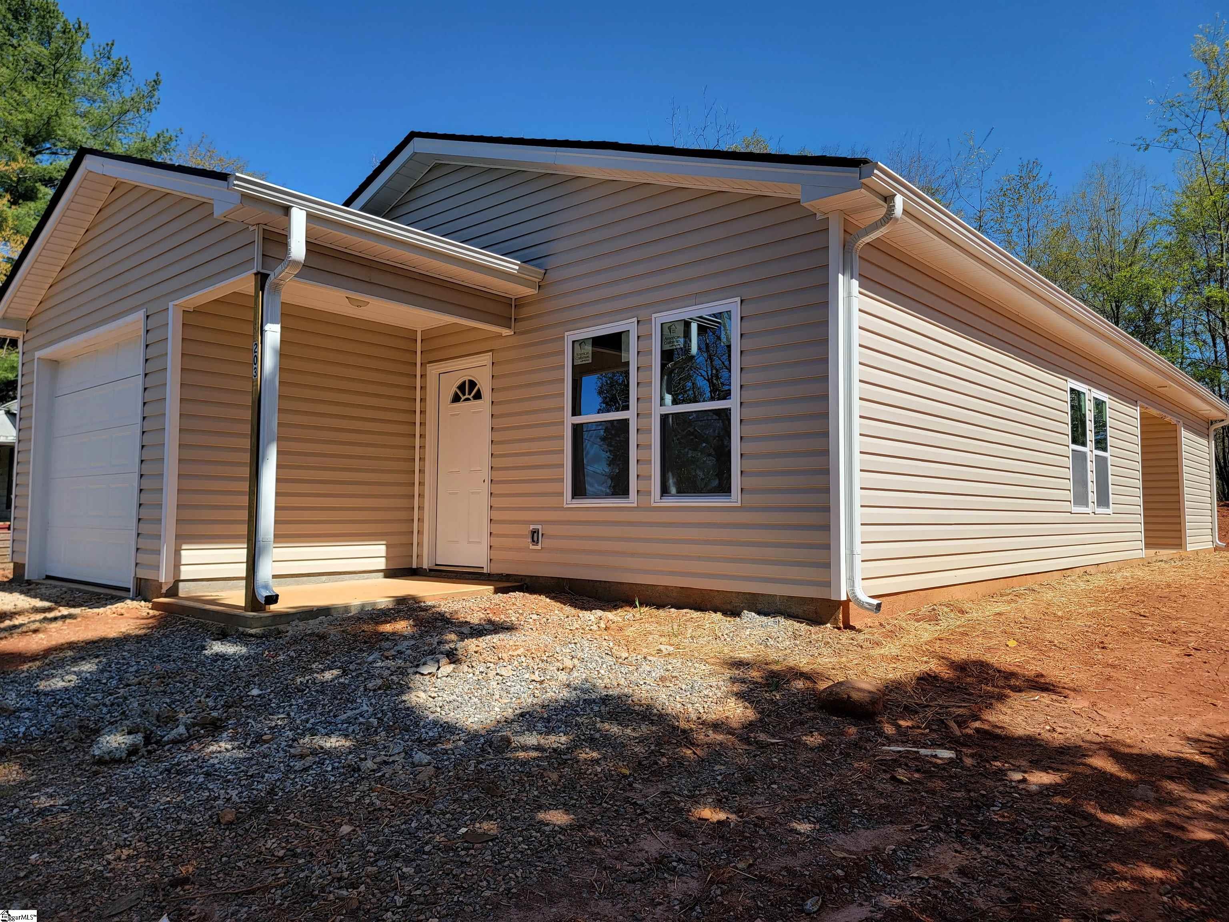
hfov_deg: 71.6
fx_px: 852
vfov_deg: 56.8
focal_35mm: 24
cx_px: 614
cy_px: 461
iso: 16
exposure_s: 1/740
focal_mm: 6.7
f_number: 1.8
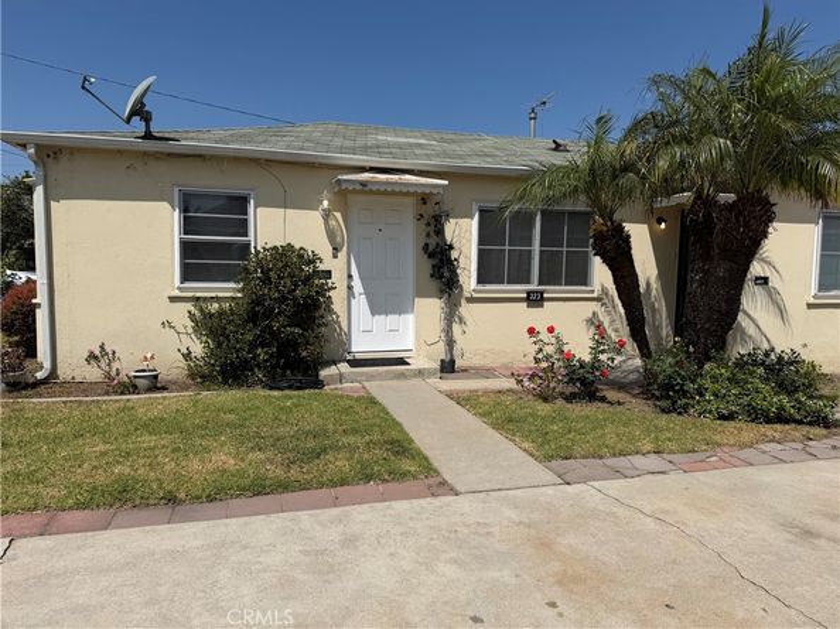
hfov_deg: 71.6
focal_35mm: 24
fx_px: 582
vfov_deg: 56.8
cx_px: 420
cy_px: 314
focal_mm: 6.76
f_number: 1.78
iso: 80
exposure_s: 1/9091
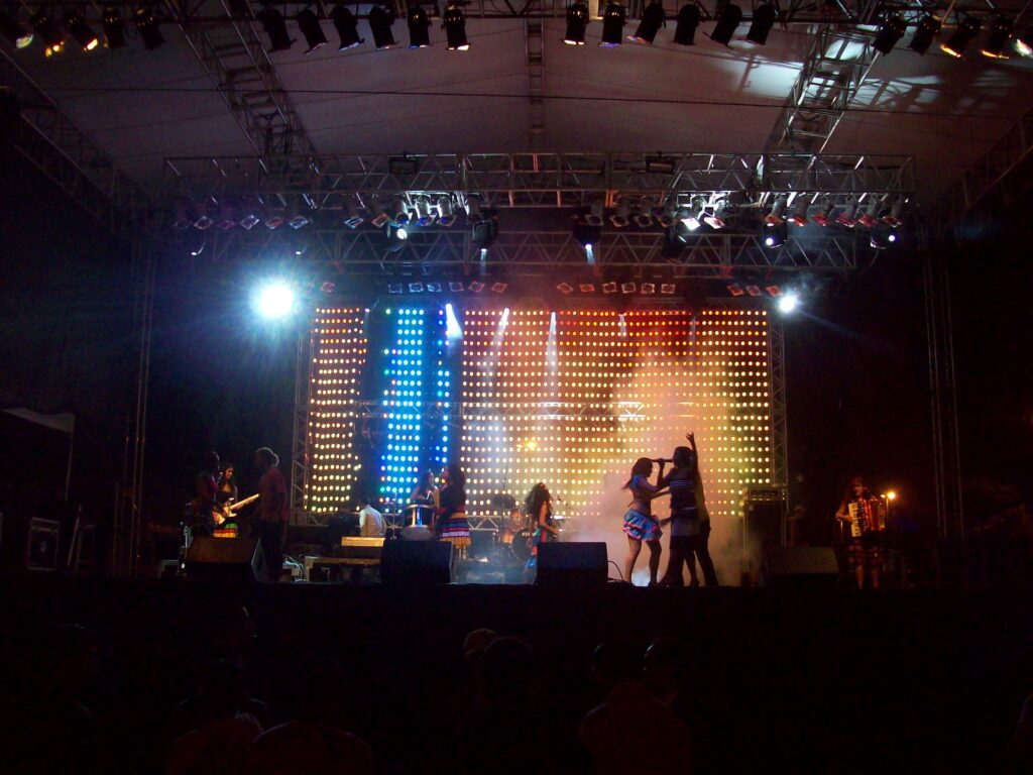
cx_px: 516
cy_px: 388
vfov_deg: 39.7
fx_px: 1074
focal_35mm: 36
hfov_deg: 51.4
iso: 160
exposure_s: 1/34.9
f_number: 2.7
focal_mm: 6
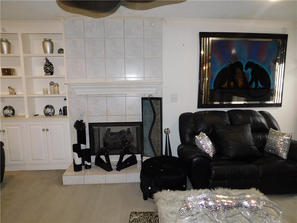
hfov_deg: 73.9
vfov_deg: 58.9
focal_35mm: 23
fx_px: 197
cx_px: 148
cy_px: 112
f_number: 3
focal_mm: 4
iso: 200
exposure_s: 1/30
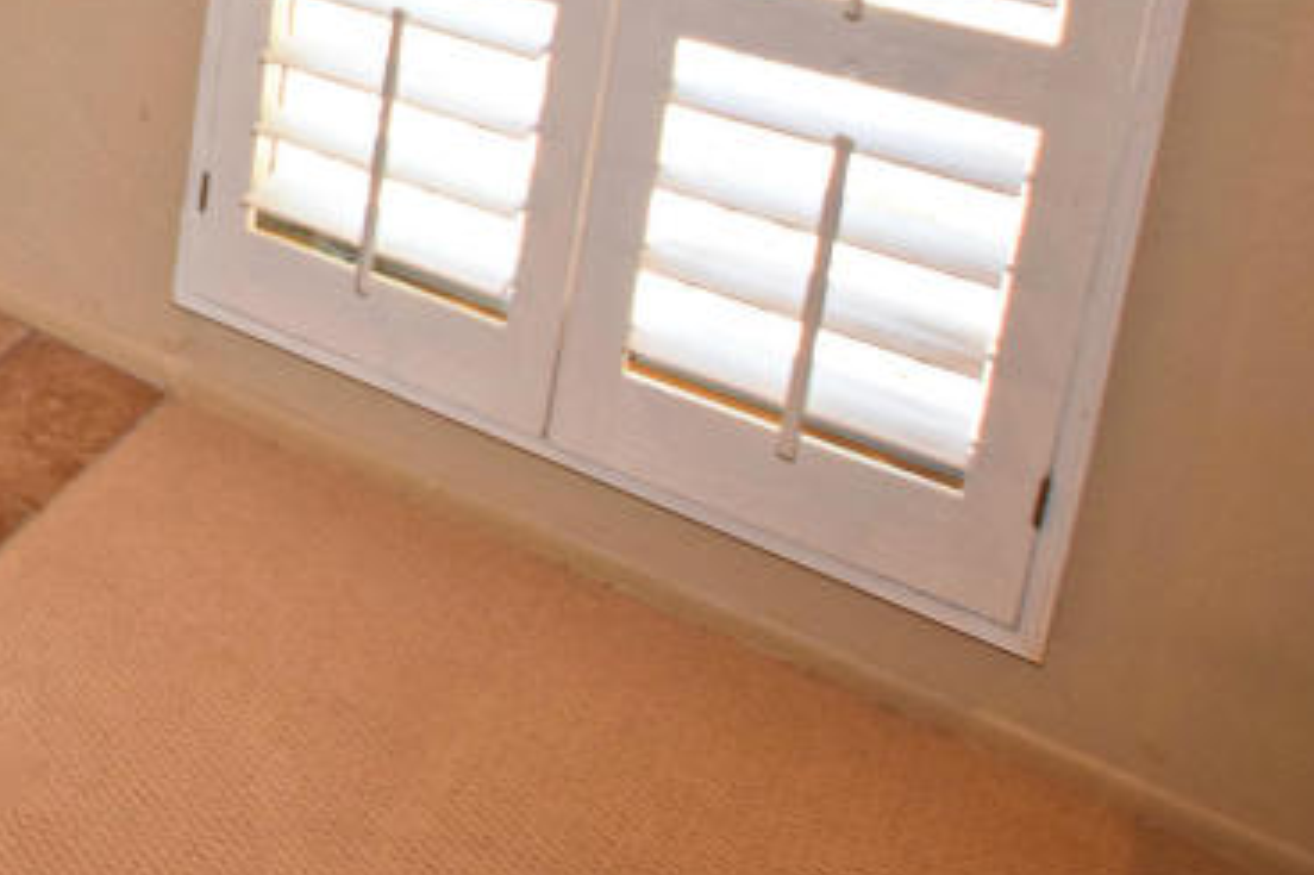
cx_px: -664
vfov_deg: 23.3
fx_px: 1715
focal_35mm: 47
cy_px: -421
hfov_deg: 27.9
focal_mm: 10
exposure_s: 1/100
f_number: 5
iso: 800
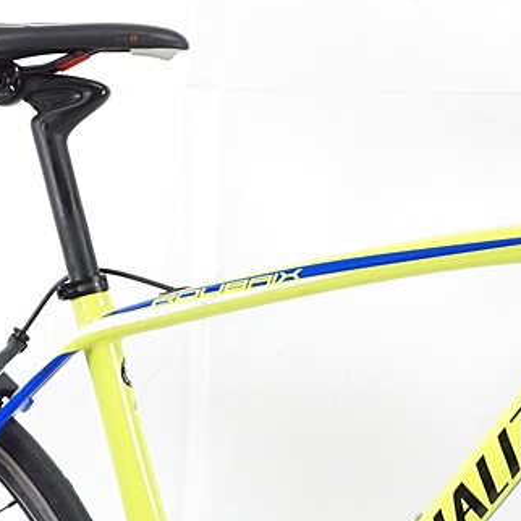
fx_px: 2265
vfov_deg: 13.0
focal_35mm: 133
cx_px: 316
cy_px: 460
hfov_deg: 13.1
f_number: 7.1
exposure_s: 1/40
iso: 1000
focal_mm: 28
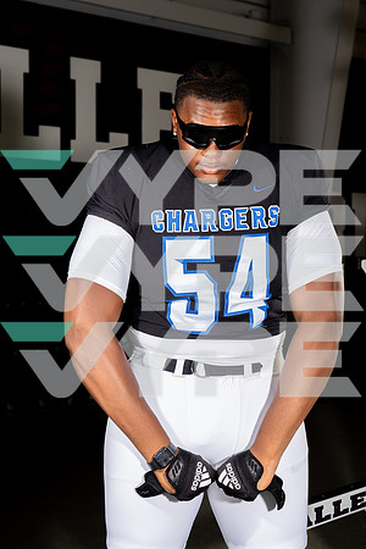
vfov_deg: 34.5
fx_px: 884
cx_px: 183
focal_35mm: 58
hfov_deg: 23.4
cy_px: 274
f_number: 6.3
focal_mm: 58
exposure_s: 1/250
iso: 200
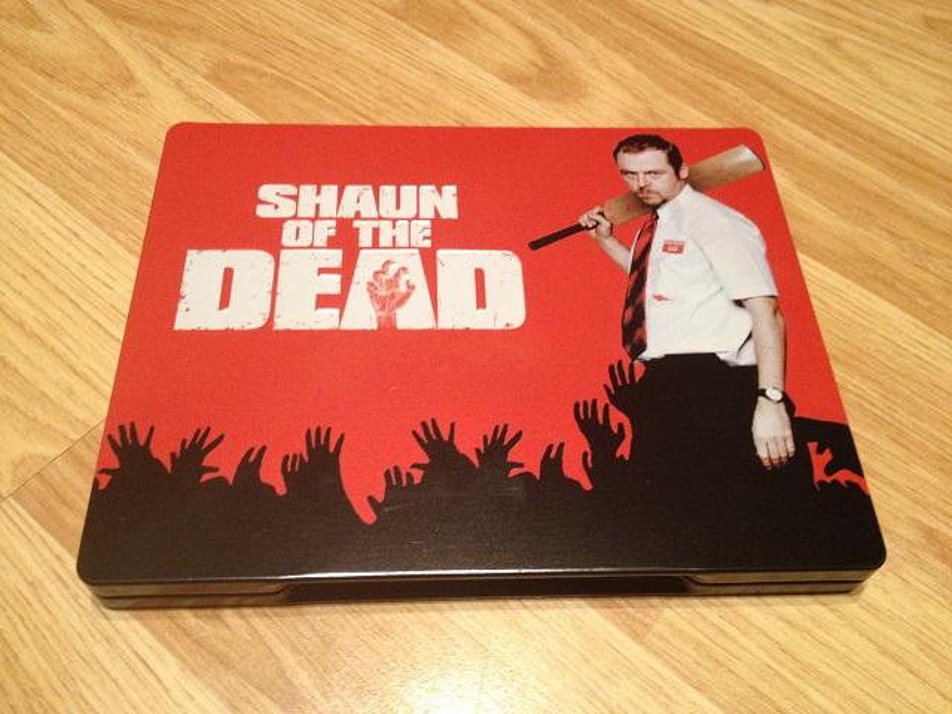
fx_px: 963
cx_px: 476
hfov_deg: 52.6
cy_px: 357
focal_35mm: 35
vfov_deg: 40.7
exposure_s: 1/20
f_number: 2.4
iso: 250
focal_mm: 4.28
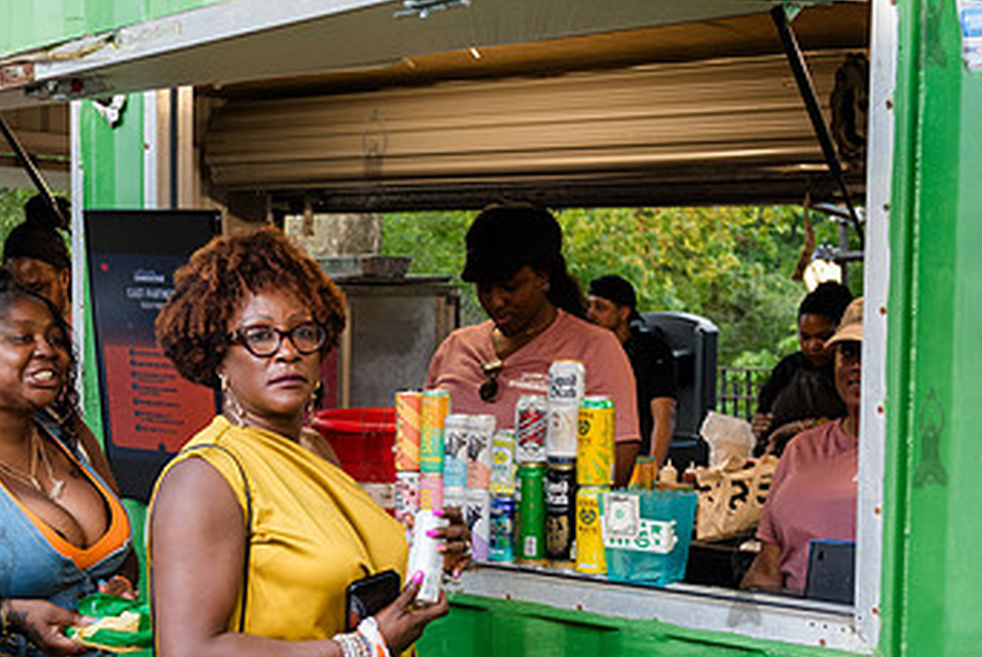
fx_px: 1747
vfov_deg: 21.2
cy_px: 437
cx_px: 371
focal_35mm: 64
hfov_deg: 31.3
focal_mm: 35
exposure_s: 1/160
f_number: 3.5
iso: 1000
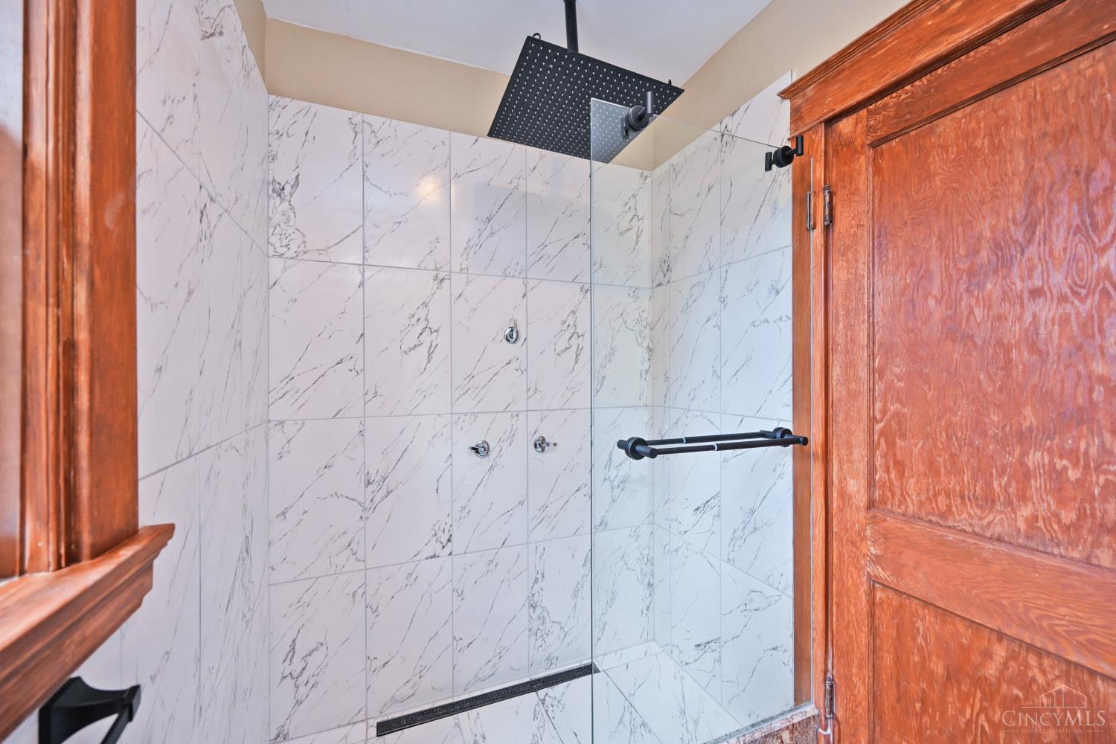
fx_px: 434
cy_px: 372
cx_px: 558
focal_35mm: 14
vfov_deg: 81.2
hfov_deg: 104.3
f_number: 4
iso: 250
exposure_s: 1/60
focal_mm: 14
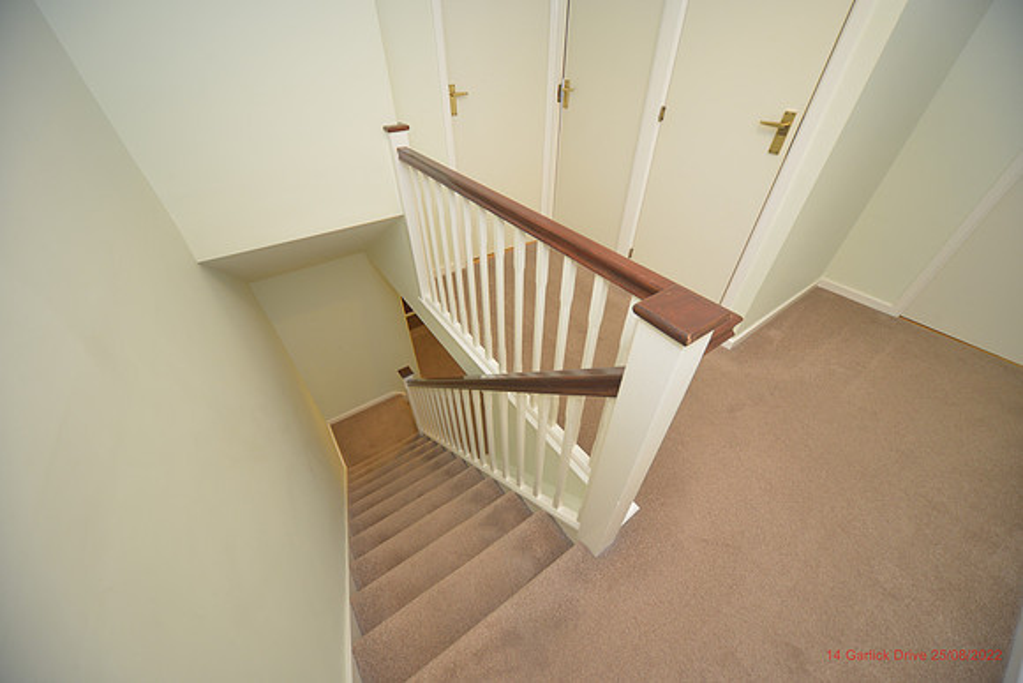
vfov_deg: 90.0
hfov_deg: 112.6
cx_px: 512
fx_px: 341
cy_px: 342
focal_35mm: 12
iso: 720
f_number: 5.6
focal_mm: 12
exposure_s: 1/30
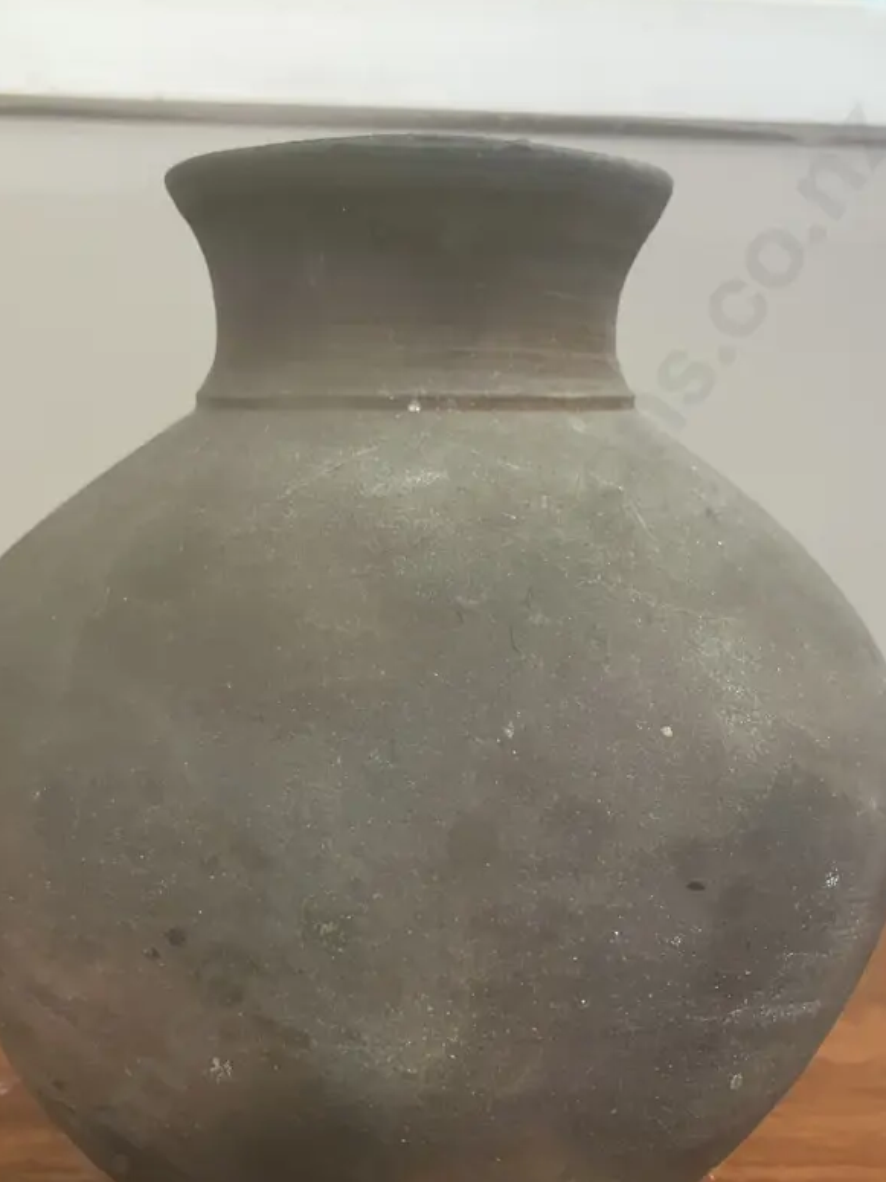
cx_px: 410
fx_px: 1263
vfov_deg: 49.6
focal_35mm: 37
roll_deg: +0.0
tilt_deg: -11.0
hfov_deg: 38.6
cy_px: 743
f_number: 1.8
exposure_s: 1/33
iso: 250
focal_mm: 3.99
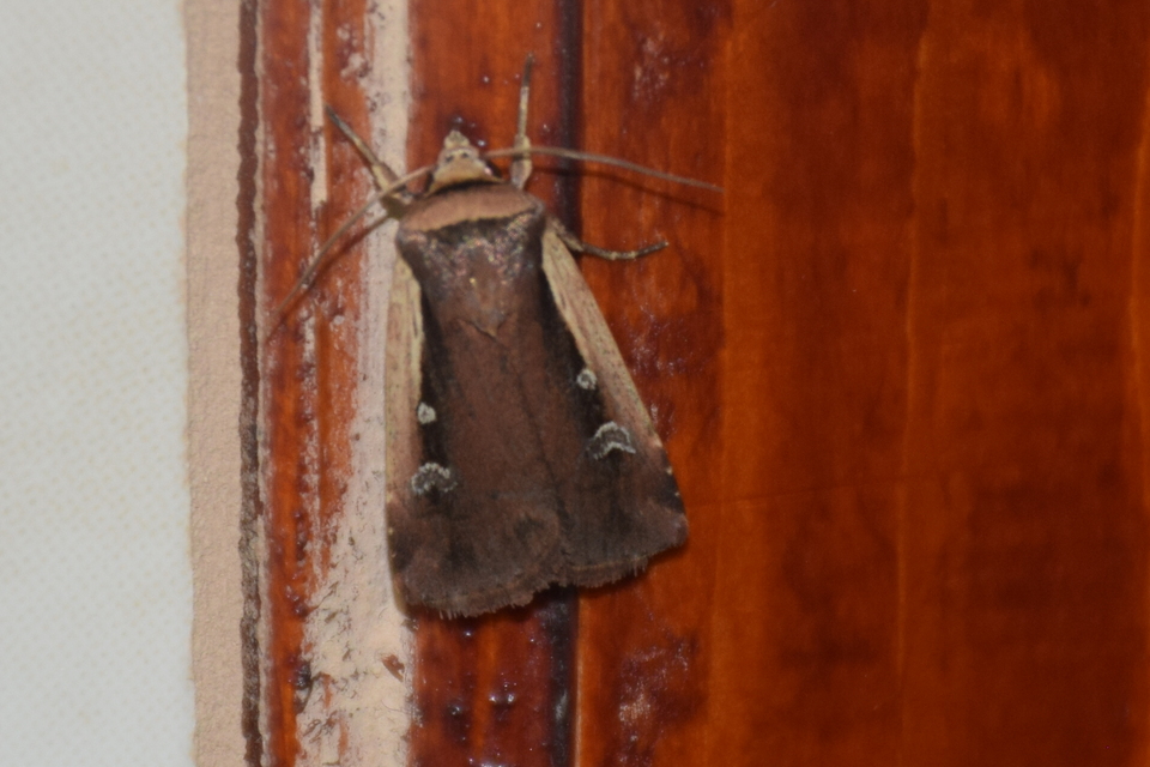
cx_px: 575
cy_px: 384
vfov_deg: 6.5
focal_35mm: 210
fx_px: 6708
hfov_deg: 9.8
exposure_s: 1/60
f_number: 5.6
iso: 320
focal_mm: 140
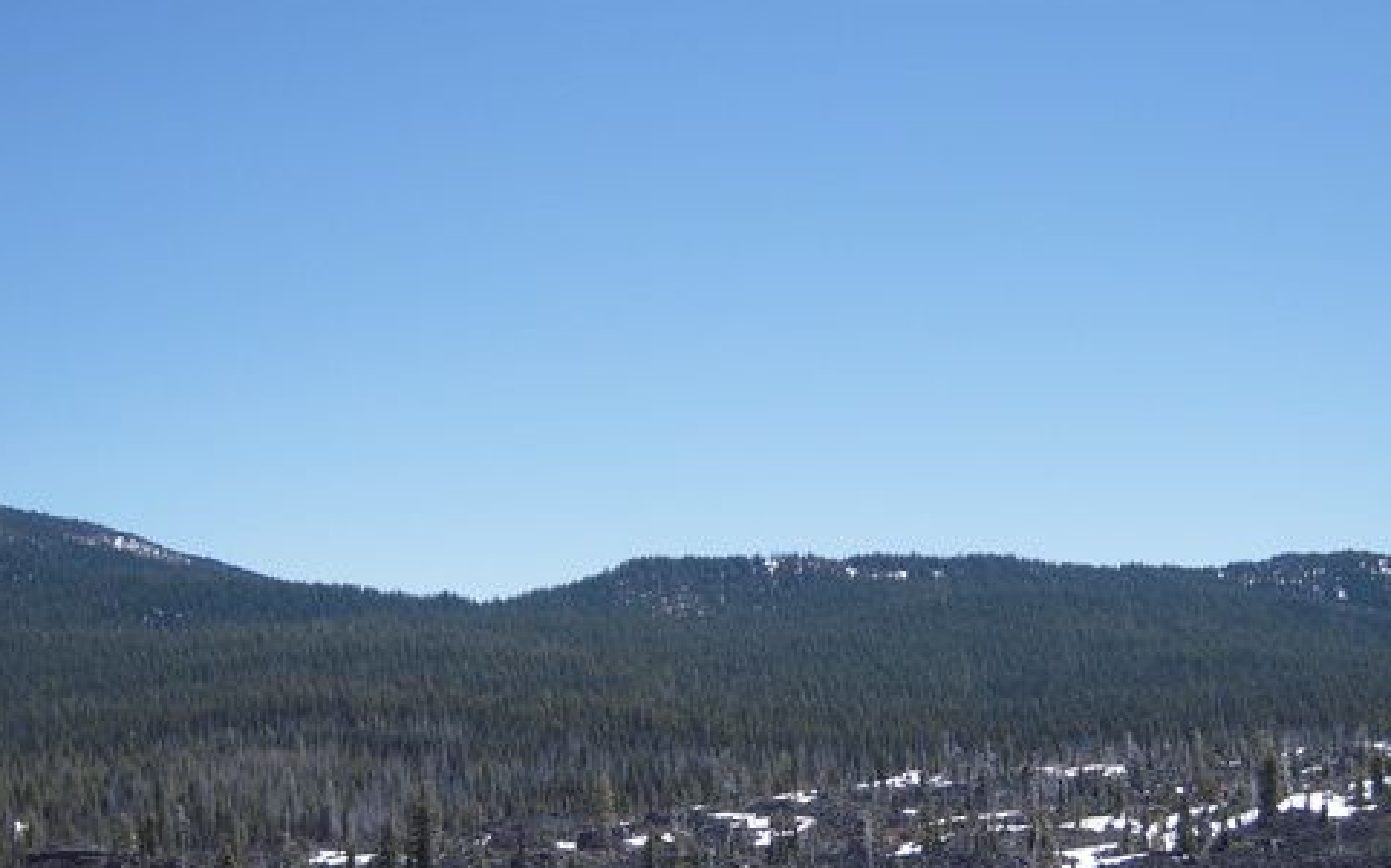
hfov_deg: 34.5
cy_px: 629
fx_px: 2236
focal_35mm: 59
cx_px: 798
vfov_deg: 21.8
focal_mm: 6.5
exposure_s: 1/250
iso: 100
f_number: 6.1
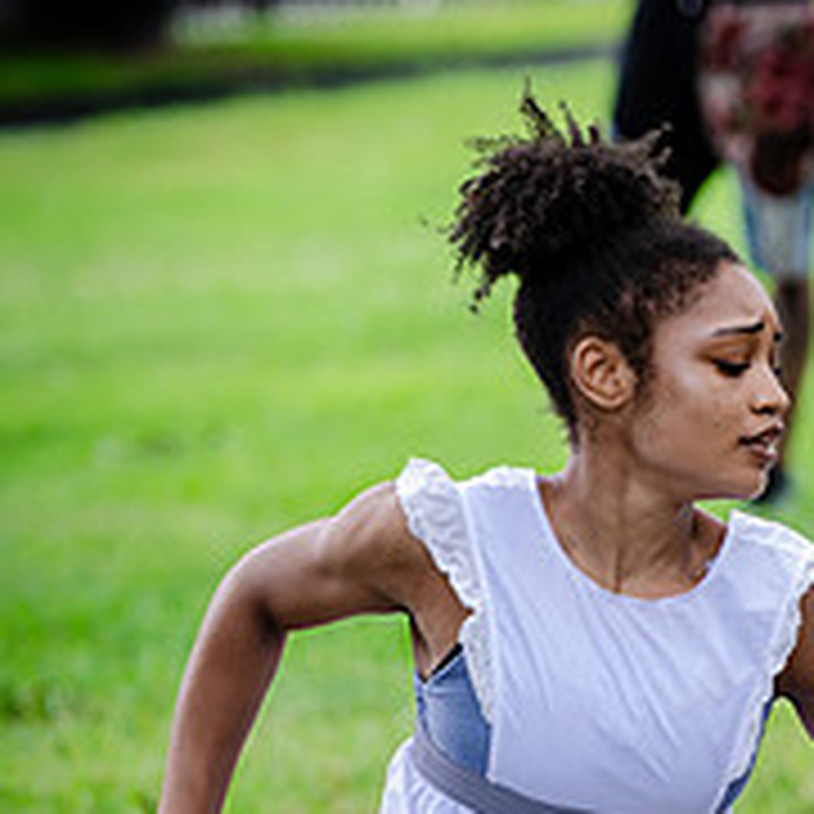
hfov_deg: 3.5
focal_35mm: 507
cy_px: 931
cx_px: 589
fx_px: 13488
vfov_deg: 3.5
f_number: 4
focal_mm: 160
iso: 400
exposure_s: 1/640
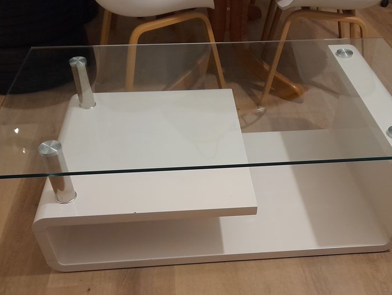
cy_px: 189
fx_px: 408
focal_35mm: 36
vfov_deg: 39.3
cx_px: 213
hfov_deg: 51.3
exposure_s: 1/25
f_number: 2
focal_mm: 4.6
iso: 640
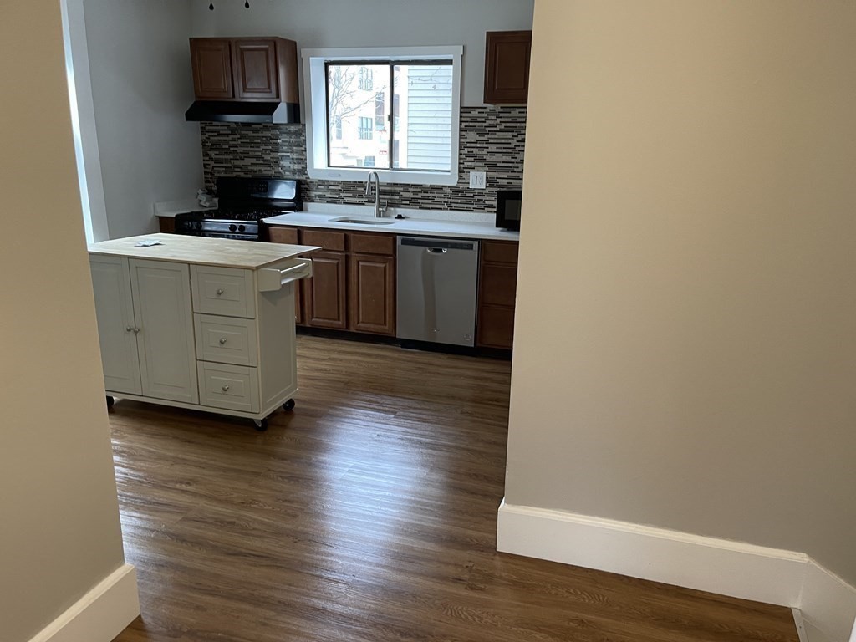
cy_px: 321
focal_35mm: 26
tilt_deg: -17.6
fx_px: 643
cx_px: 428
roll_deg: -1.9
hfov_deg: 67.3
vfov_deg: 53.1
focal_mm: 5.1
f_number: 1.6
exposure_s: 1/60
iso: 200
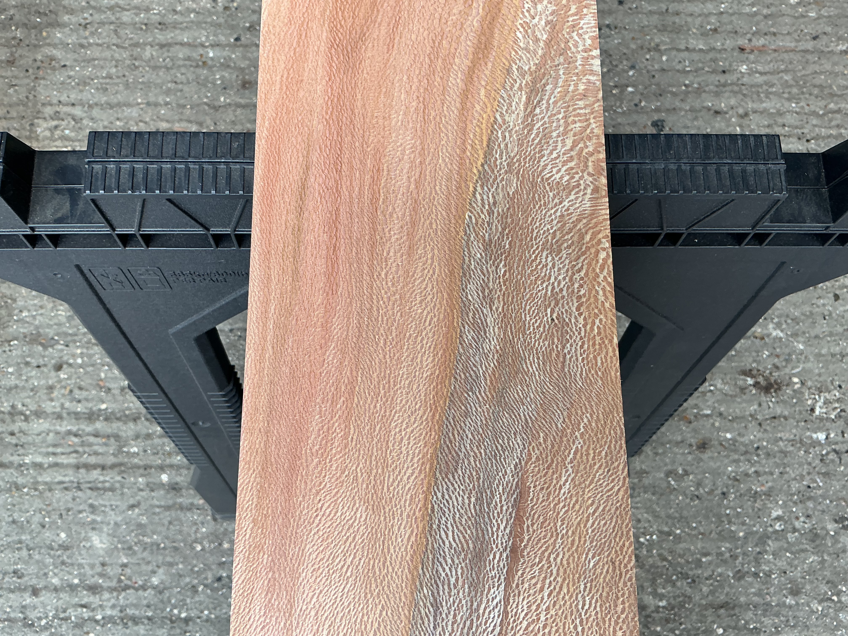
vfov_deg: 48.2
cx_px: 424
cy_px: 318
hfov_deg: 61.7
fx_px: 710
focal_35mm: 29
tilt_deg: -77.0
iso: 32
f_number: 1.8
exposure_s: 1/100
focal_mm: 3
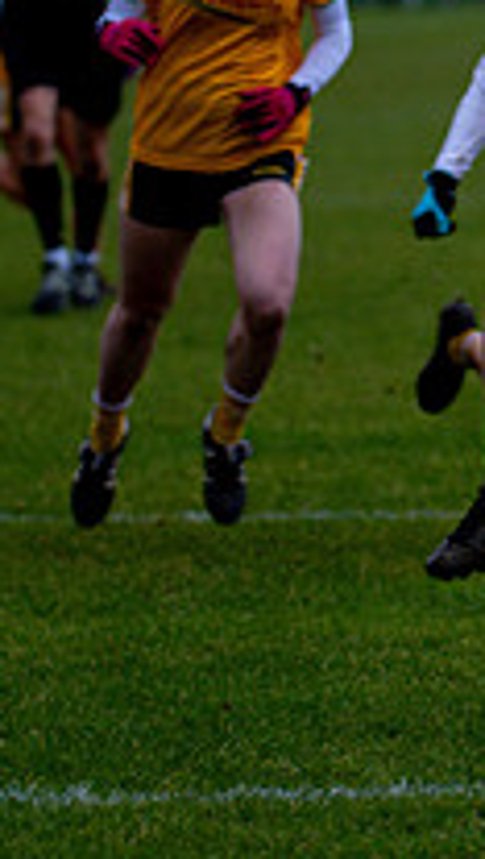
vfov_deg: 5.1
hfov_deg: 2.9
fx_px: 9681
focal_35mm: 425
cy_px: 77
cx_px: 862
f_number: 2.8
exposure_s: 1/640
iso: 1100
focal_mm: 145
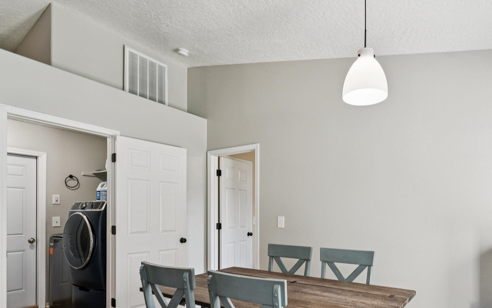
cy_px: 213
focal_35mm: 23
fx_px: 304
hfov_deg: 77.0
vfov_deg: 52.3
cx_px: 297
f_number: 13
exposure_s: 1/10
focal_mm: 16.5
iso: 400
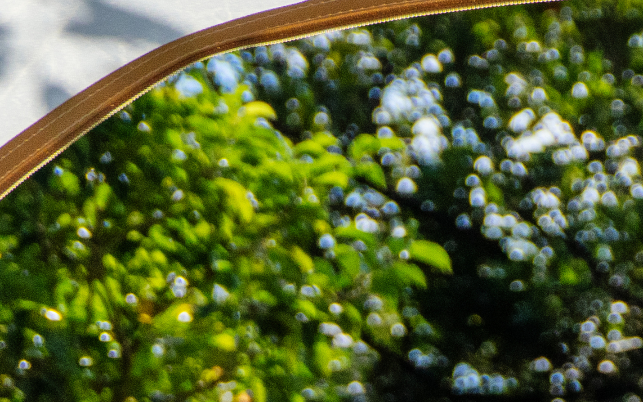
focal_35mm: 179
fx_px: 3137
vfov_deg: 6.7
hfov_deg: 11.0
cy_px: 1157
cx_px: 1113
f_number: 2.8
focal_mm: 29
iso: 400
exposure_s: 1/8000
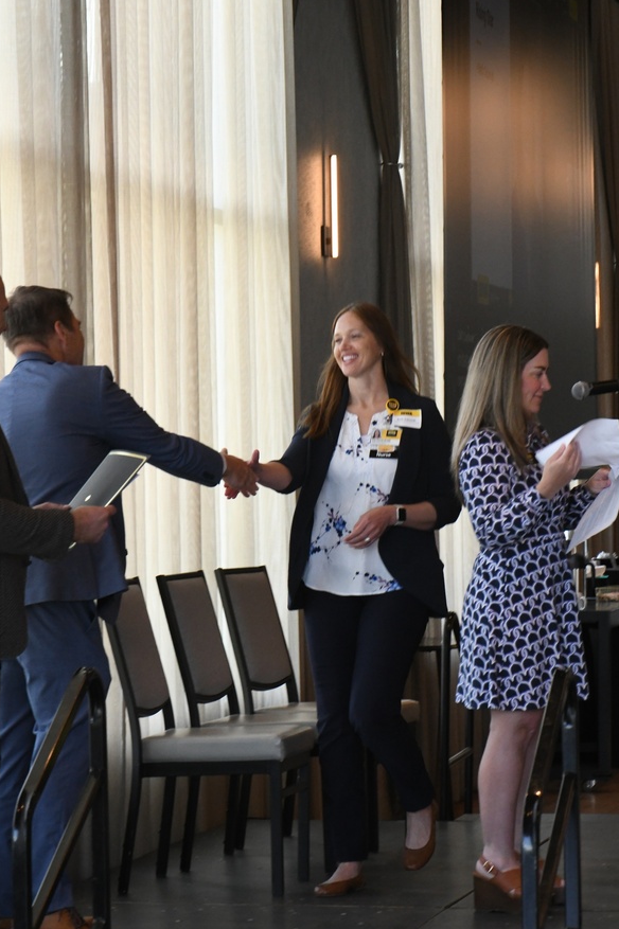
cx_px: 288
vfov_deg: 14.9
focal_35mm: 138
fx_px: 3562
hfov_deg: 9.9
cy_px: 566
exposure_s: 1/100
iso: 4000
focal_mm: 105
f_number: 20
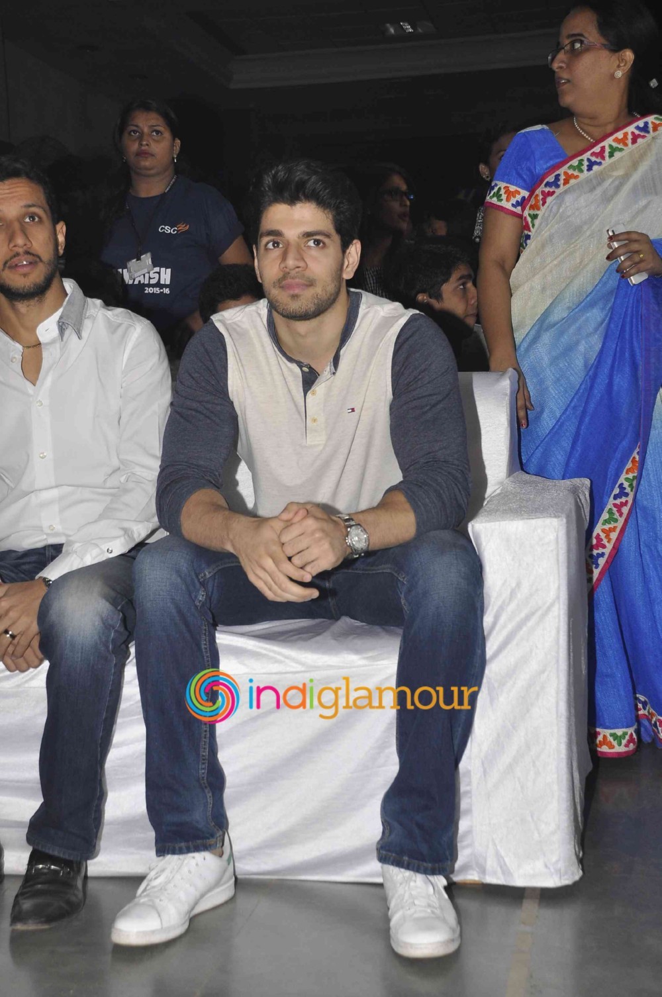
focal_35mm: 52
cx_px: 331
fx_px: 1452
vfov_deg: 37.9
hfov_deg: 25.7
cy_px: 498
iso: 400
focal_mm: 35
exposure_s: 1/125
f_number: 5.6
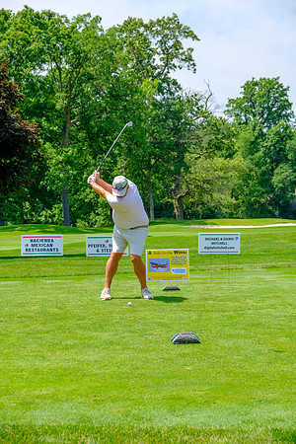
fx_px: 851
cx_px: 148
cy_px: 222
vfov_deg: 29.2
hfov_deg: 19.7
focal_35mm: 69
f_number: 5
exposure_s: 1/500
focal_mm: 46.3
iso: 200
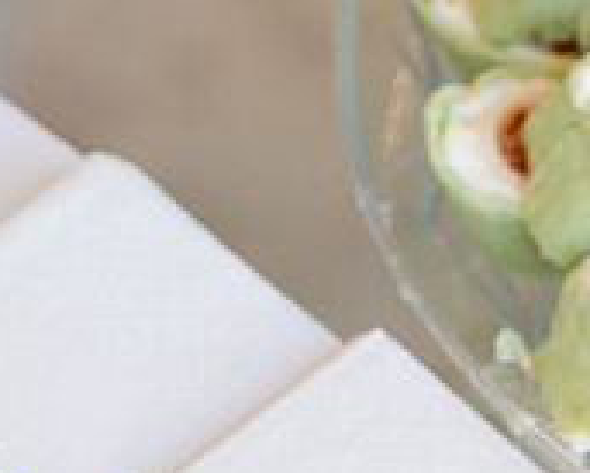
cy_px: 491
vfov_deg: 3.8
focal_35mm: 407
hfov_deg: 4.7
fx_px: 7111
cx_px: 961
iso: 800
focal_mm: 97
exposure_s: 1/100
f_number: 5.6
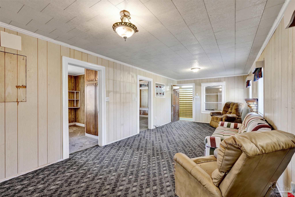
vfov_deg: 75.5
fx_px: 127
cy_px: 98
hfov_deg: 98.5
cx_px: 148
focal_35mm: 16
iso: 400
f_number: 11
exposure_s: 1/4
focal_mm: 15.5
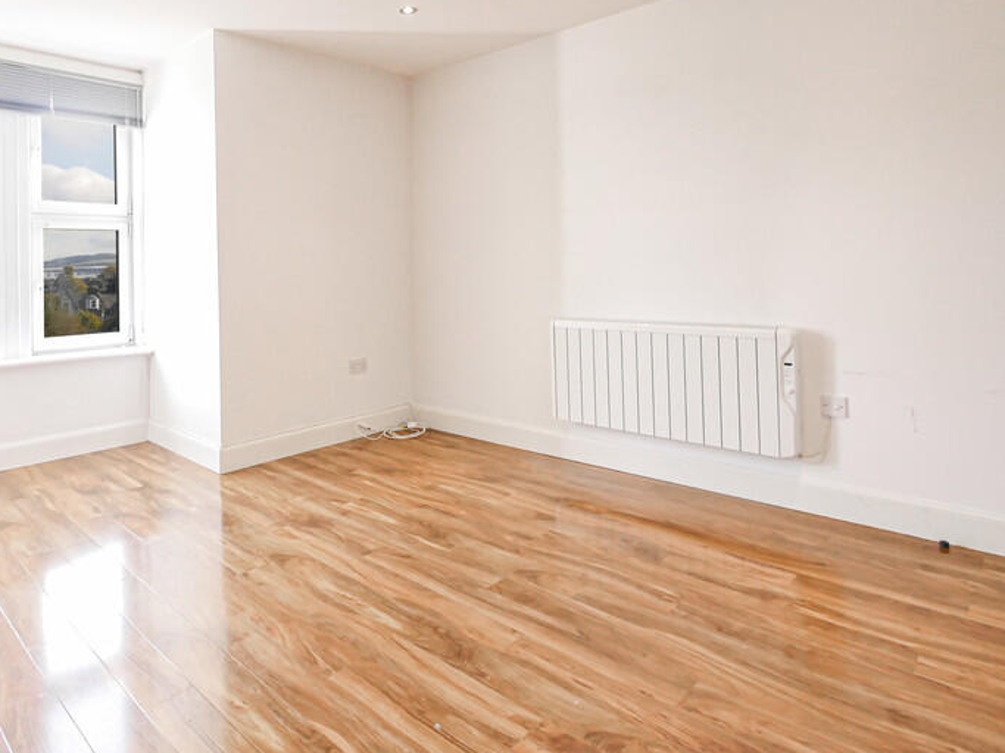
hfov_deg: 77.7
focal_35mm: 21
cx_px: 384
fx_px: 610
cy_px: 275
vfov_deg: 62.4
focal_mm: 7
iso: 1250
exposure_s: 1/60
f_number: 4
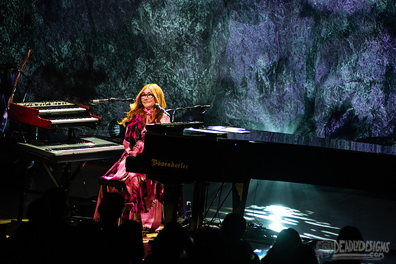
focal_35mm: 300
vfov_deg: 4.6
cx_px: 262
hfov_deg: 6.9
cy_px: 90
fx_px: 3306
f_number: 3.2
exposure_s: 1/320
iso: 2000
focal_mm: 200
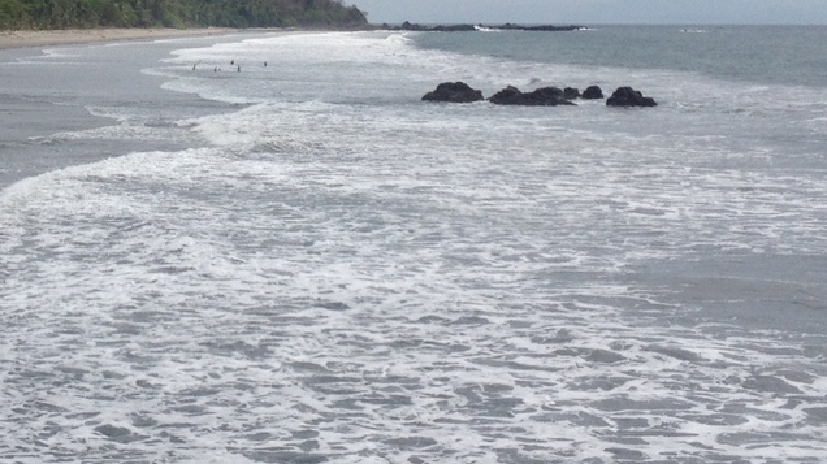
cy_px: -1
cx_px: 216
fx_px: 2104
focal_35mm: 96
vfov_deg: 12.4
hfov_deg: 22.1
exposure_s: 1/4608
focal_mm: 4.28
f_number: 2.4
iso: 50
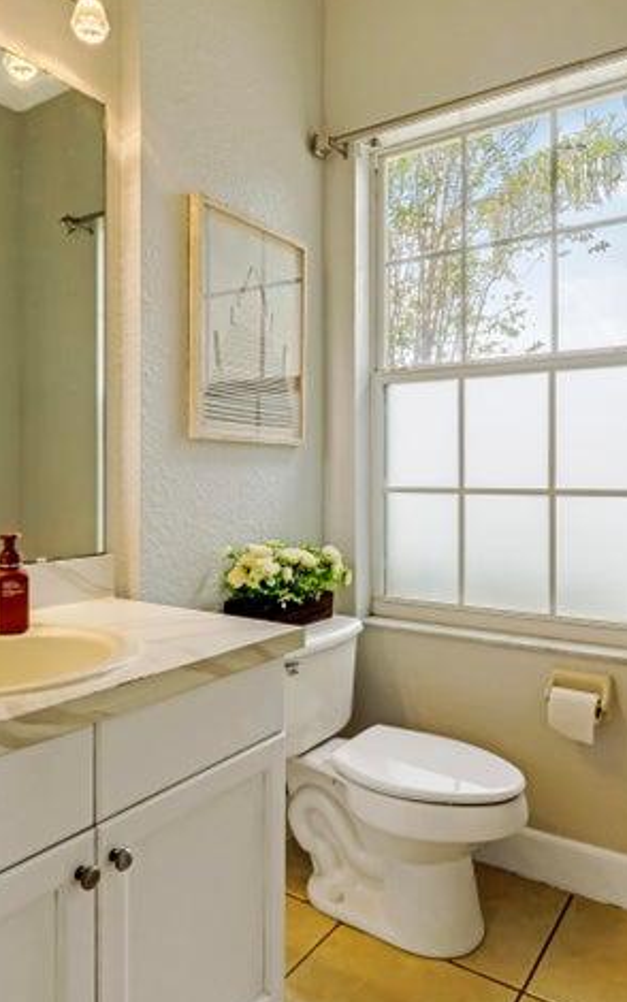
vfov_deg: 70.9
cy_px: 501
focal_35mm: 26
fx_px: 704
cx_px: 282
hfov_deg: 47.9
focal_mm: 11
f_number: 9
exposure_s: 1/640
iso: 250
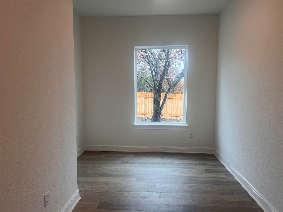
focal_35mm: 26
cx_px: 142
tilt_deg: -5.1
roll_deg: -0.3
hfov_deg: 67.3
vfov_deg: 53.1
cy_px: 106
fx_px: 213
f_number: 1.5
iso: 64
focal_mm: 5.7
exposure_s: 1/120
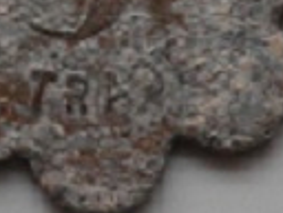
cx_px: 64
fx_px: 1586
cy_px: -51
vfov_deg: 7.6
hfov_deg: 10.2
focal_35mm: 194
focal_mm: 5.5
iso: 160
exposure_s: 1/40
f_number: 2.8
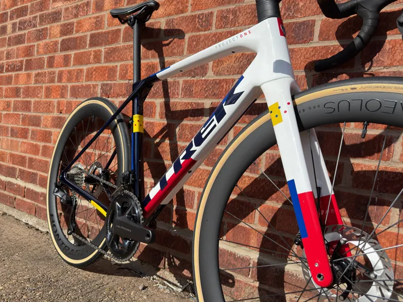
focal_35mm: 25
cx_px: 196
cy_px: 155
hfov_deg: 69.4
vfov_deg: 54.9
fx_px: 291
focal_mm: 6.76
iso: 100
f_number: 1.78
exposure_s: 1/6173
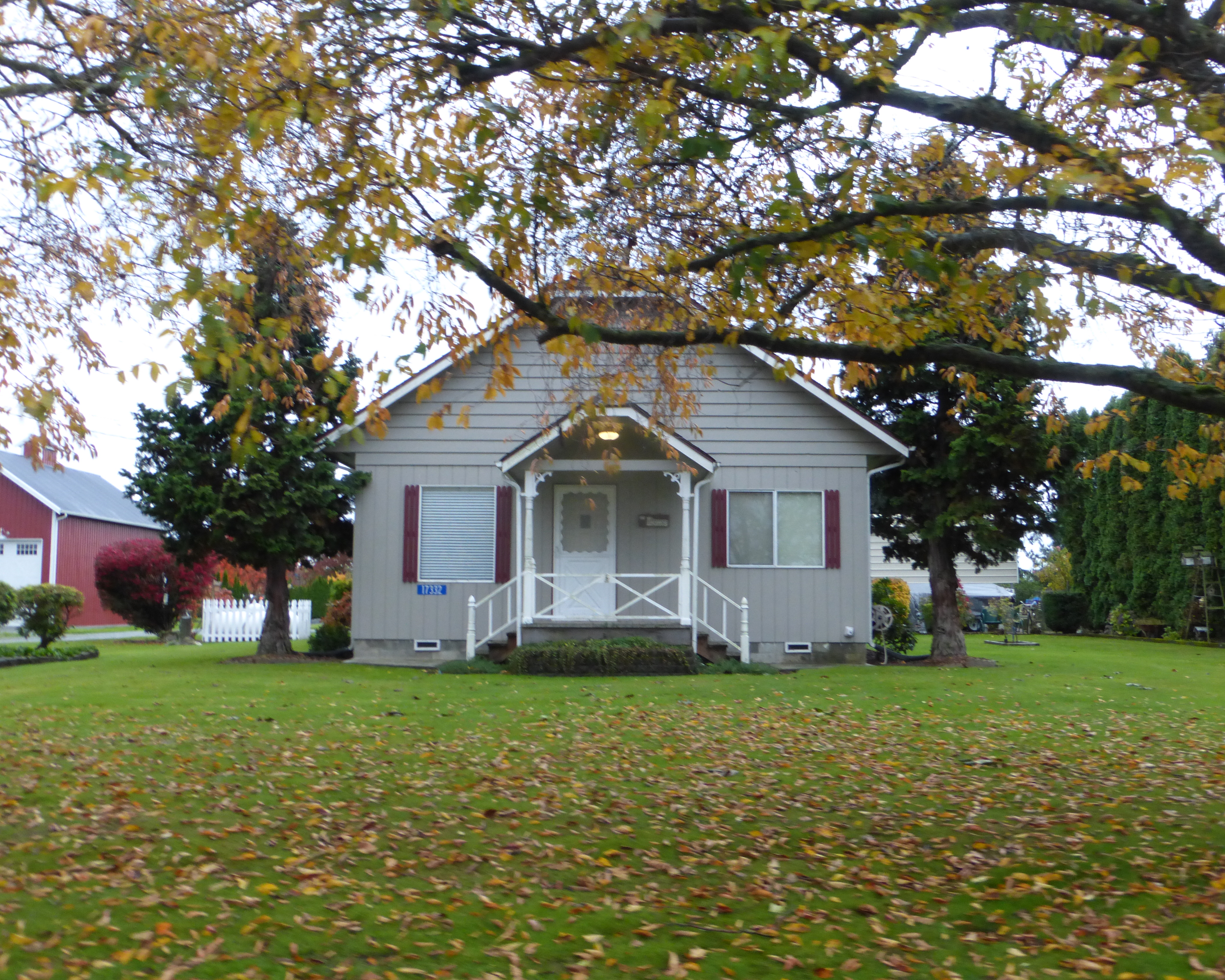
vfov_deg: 45.8
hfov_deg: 55.7
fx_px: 1160
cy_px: 484
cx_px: 603
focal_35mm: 32
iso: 250
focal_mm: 5.4
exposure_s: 1/60
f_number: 3.6
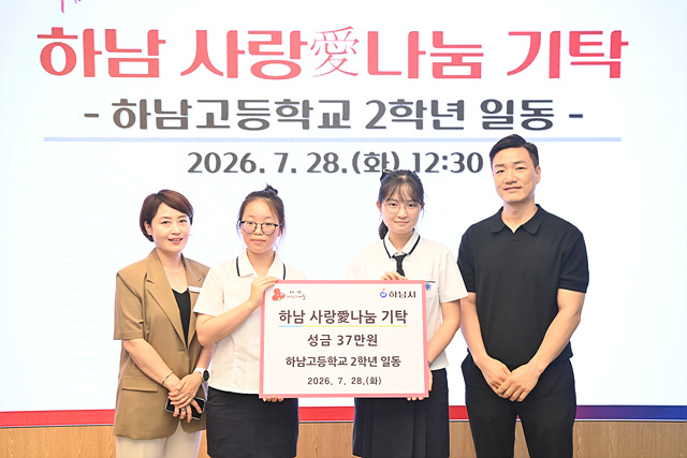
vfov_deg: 35.1
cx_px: 344
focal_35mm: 38
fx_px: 725
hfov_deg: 50.7
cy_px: 229
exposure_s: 1/100
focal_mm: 38
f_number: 3.5
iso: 800
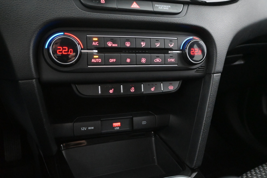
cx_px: 134
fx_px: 222
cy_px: 89
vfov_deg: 43.6
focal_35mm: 30
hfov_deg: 61.9
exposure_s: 1/30
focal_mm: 20
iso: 9000
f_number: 3.8
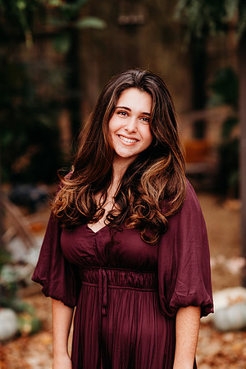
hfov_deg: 16.1
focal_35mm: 85
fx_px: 871
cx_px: 123
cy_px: 184
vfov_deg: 23.9
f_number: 2.2
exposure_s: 1/500
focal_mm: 85
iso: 250
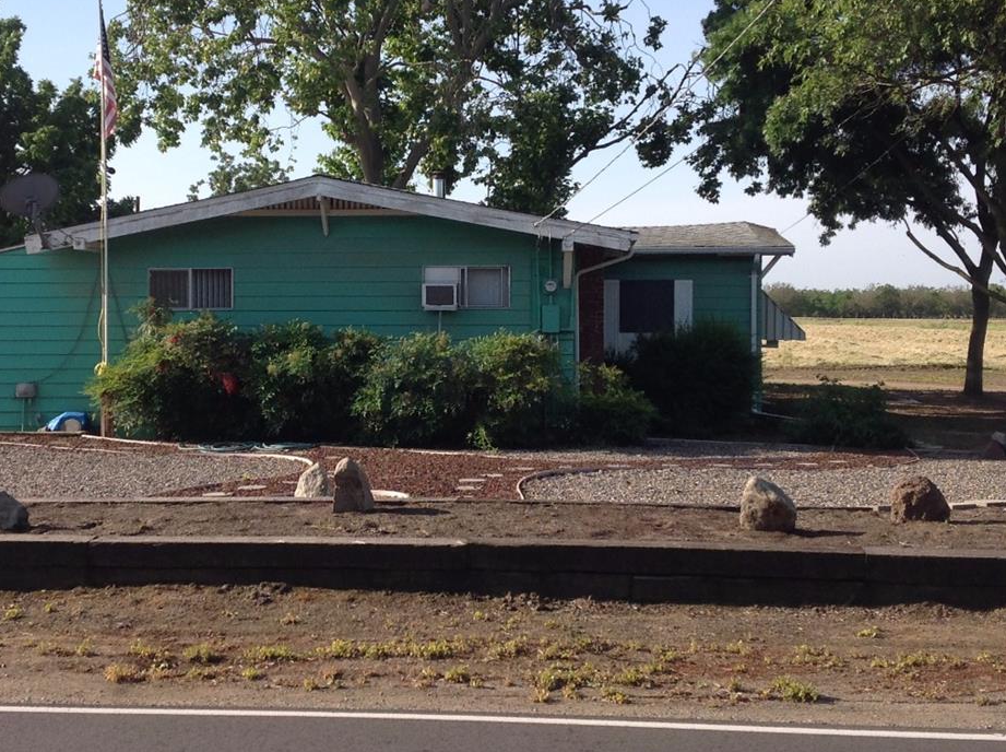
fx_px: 1654
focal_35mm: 57
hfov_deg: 33.7
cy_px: 342
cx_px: 415
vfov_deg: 25.6
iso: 50
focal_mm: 4.28
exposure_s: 1/1209
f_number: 2.4
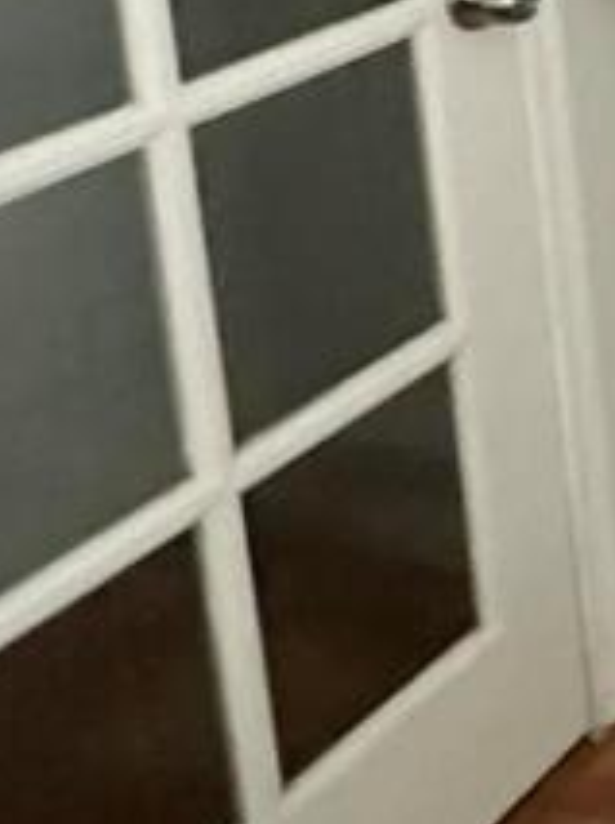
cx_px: 1474
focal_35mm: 79
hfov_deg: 13.6
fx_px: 1877
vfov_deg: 22.3
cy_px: -240
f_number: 2.2
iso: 640
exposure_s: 1/60
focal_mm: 2.22
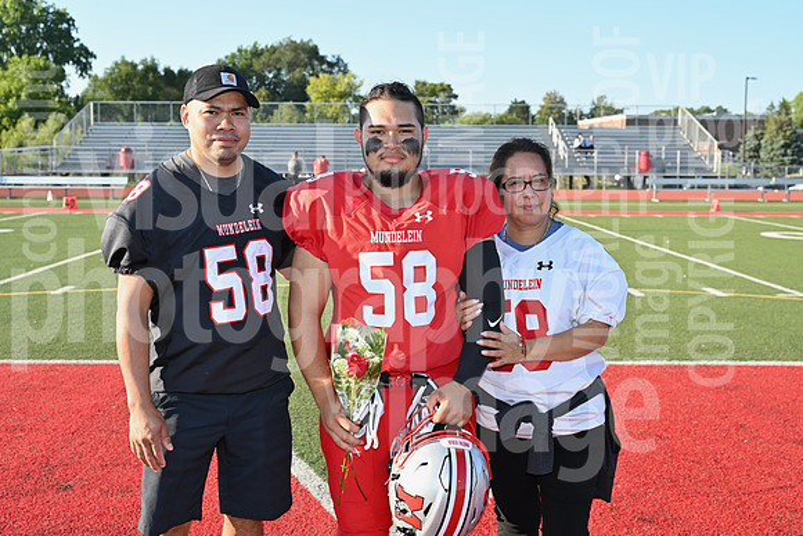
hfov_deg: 45.4
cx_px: 402
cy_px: 268
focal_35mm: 43
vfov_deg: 31.2
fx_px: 959
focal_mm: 43
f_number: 5.6
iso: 125
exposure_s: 1/200
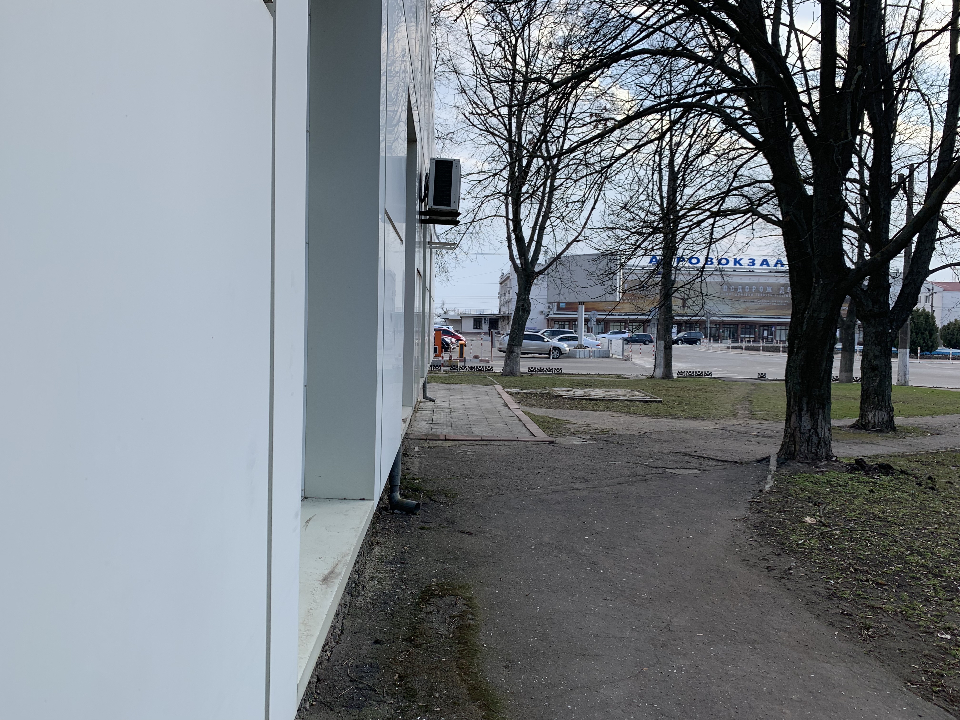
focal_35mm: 26
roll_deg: -2.1
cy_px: 360
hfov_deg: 67.3
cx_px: 480
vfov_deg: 53.1
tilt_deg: -1.6
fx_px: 721
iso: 25
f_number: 1.8
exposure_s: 1/759
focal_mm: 4.25
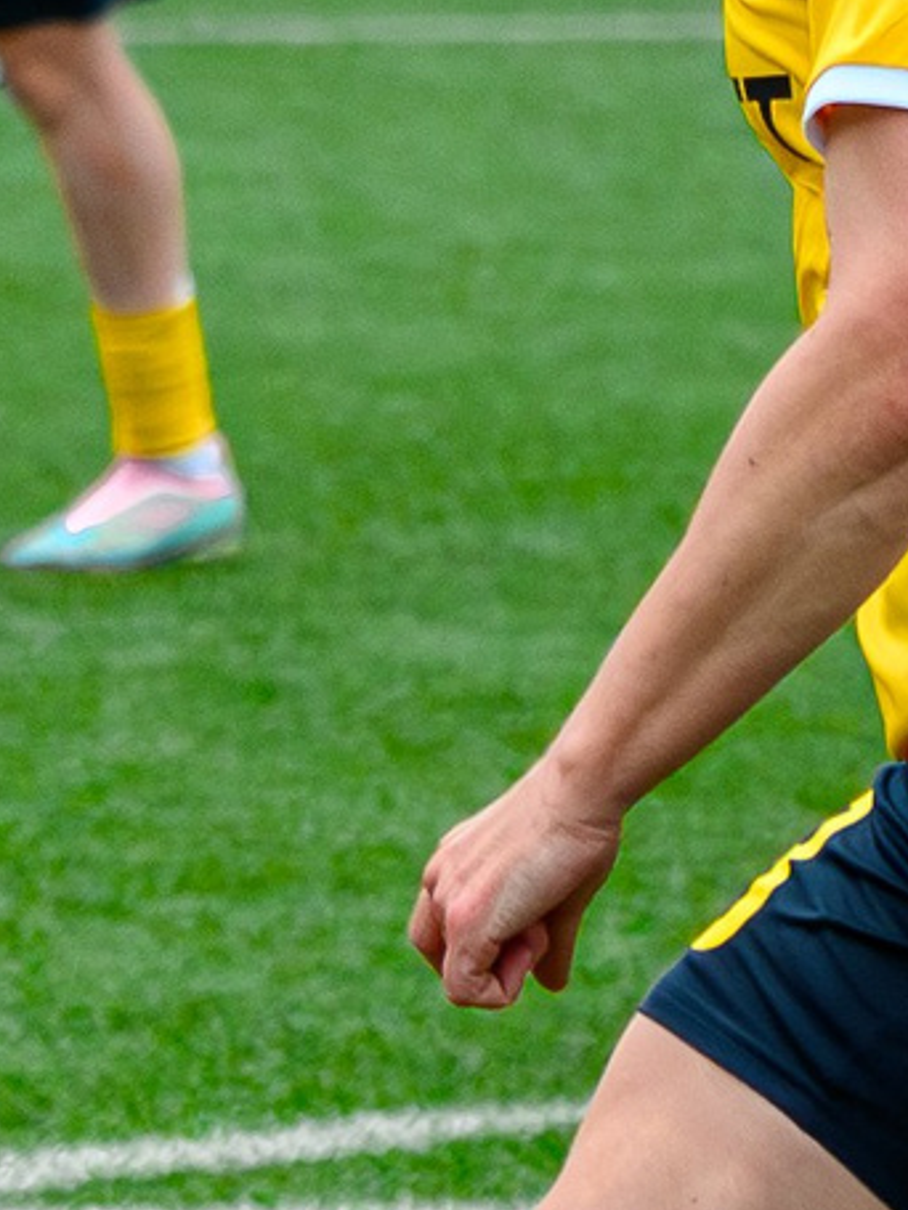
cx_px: -1145
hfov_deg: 1.6
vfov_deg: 2.2
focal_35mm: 920
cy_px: 1031
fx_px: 32176
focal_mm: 95
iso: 2000
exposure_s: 1/5000
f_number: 5
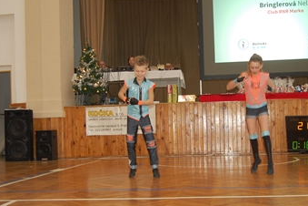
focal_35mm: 53
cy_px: 119
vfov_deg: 25.5
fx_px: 453
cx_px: 177
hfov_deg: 37.4
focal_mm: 24
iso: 400
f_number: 4
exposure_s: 1/60
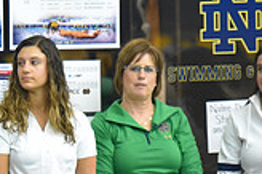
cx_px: -185
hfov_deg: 3.4
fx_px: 4377
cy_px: 197
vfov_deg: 2.3
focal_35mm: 602
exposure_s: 1/400
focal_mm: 170
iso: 3200
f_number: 2.8
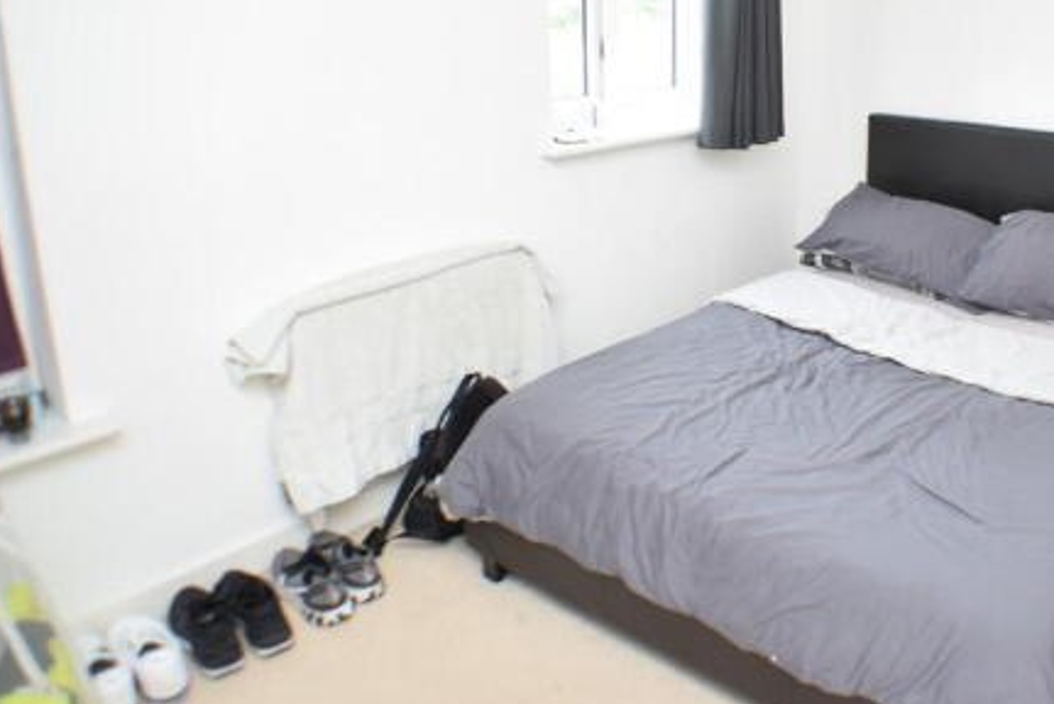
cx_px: 772
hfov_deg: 45.9
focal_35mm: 41
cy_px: 236
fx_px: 1201
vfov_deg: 32.4
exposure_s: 1/80
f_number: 4.5
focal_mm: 18
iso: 400
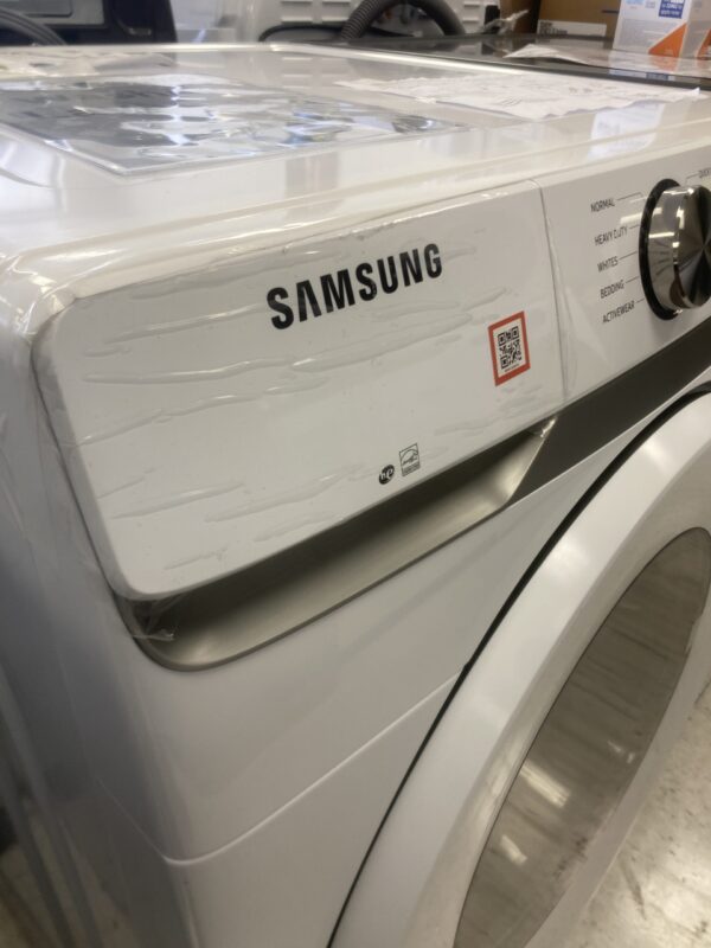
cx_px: 356
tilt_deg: -31.7
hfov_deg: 53.1
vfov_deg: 67.3
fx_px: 712
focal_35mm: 26
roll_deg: -2.4
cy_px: 474
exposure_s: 1/66
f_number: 1.8
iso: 50
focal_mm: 4.25
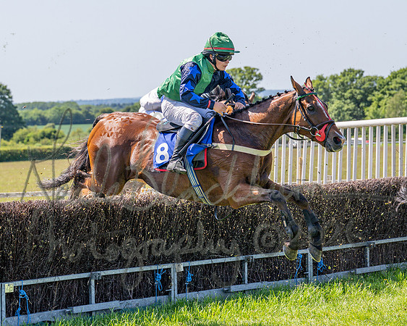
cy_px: 115
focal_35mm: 123
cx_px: 182
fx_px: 1478
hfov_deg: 15.7
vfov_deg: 12.5
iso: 200
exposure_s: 1/1600
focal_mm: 70
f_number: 4
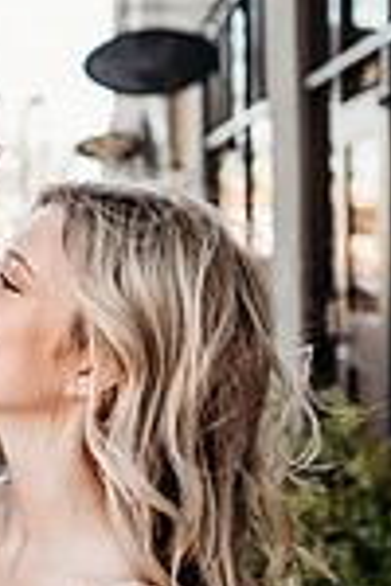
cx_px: -70
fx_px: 1173
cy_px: 207
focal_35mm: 72
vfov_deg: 27.9
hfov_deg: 18.0
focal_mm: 24
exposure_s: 1/320
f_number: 2
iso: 160
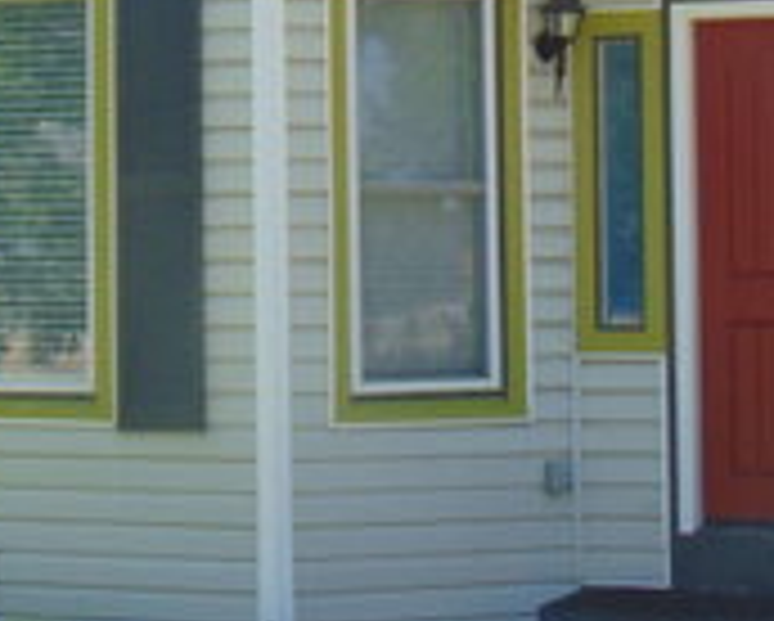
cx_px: 292
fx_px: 2798
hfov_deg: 15.7
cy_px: 153
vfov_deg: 12.6
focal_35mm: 122
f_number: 3.3
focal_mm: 7.6
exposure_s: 1/320
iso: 80
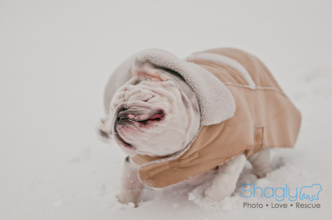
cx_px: 166
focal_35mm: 120
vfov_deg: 11.4
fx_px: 1105
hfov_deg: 17.1
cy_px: 110
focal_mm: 80
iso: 200
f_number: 2.8
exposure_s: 1/250
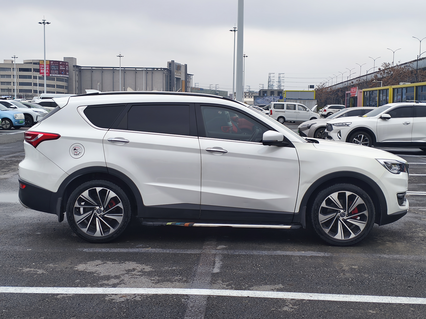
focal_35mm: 43
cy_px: 160
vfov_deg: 33.6
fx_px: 529
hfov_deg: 43.9
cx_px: 213
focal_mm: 5.84
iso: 80
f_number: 1.6
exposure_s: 1/261
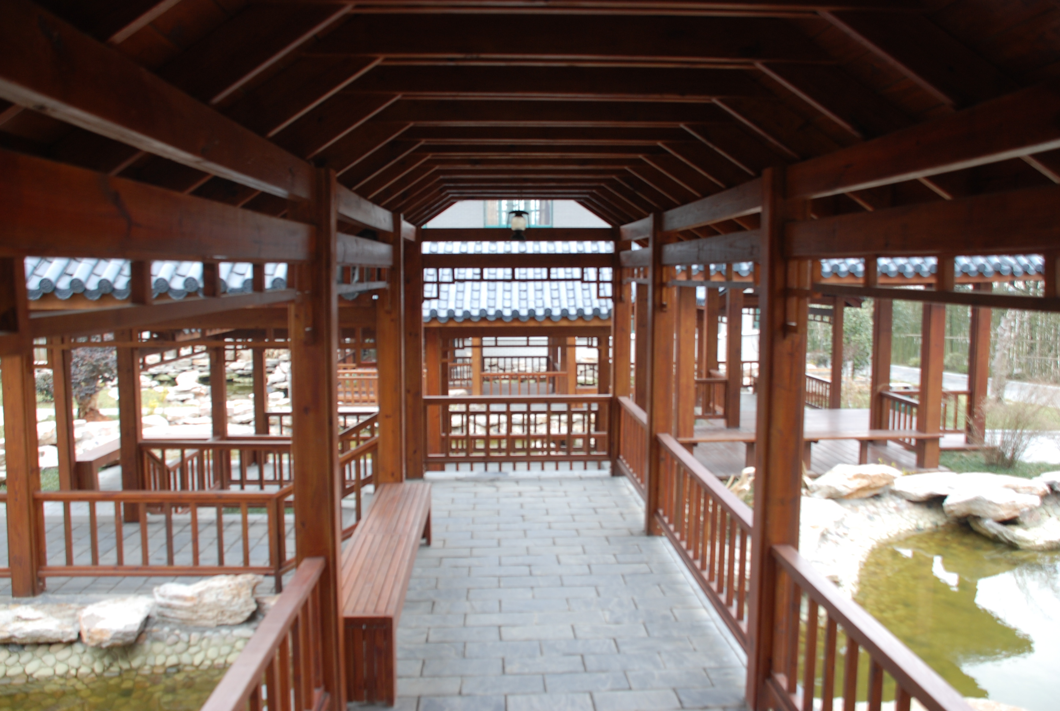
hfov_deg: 61.8
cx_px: 530
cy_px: 356
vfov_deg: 43.8
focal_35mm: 30
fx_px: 885
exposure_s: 1/60
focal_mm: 20
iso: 200
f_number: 4
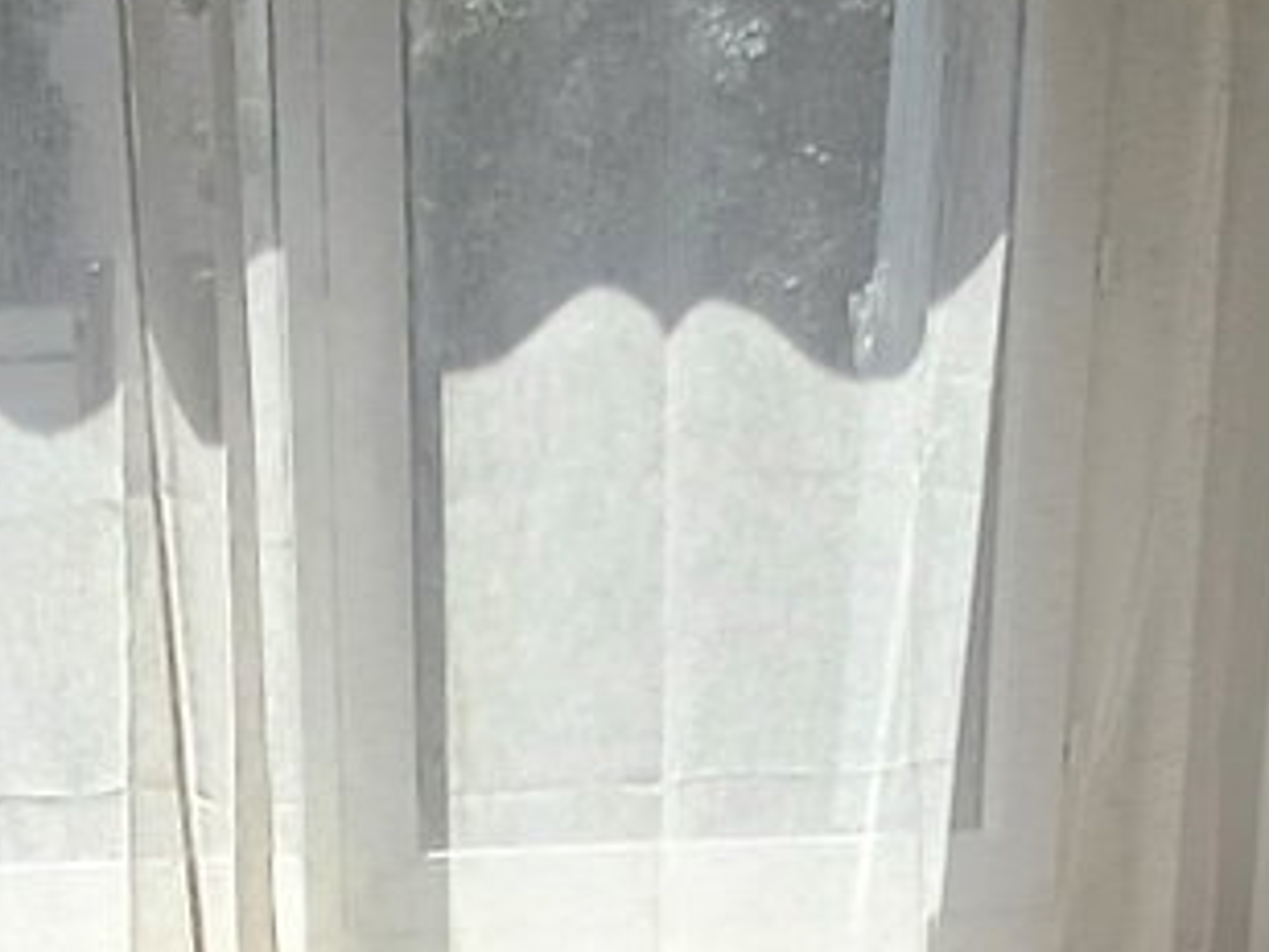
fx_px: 3043
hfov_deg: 23.2
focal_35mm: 83
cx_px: 264
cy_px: 1850
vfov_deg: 14.9
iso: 40
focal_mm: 1.64
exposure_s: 1/325
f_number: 2.2
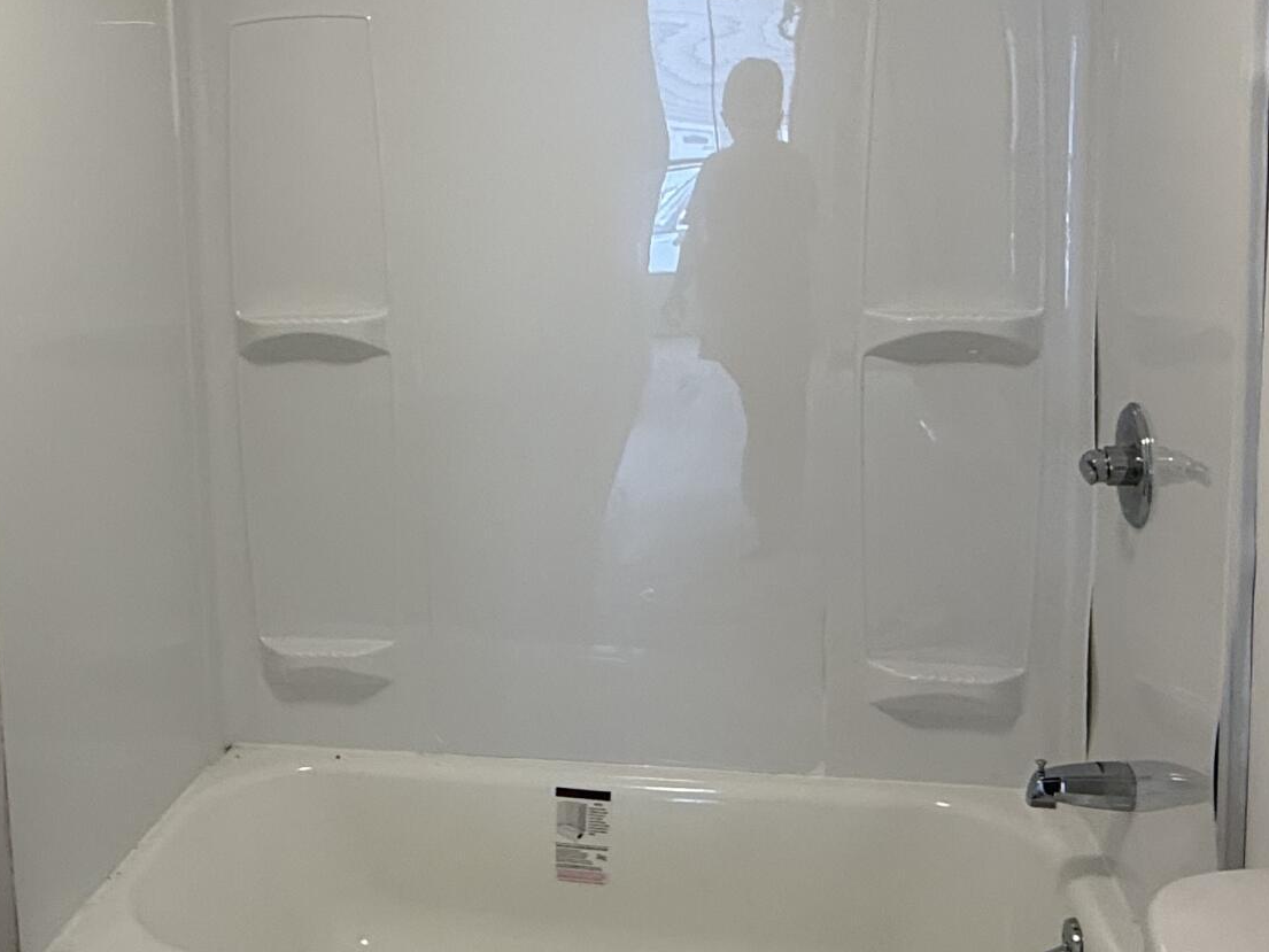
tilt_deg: -5.0
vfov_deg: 37.4
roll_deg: +1.3
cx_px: 497
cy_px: 324
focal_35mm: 38
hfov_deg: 48.6
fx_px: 1393
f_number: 2.2
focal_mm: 2.22
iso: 125
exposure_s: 1/120
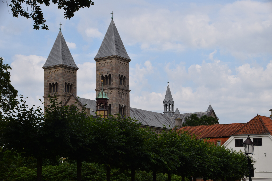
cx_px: 136
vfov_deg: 19.7
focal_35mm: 69
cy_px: 90
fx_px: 521
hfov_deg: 29.2
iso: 200
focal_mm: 46
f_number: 10
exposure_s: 1/400
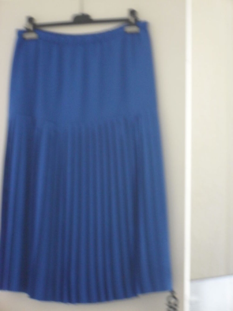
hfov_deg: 14.1
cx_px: 116
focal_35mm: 105
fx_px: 942
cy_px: 156
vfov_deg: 18.7
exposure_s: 1/10
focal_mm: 18.9
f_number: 5.8
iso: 400
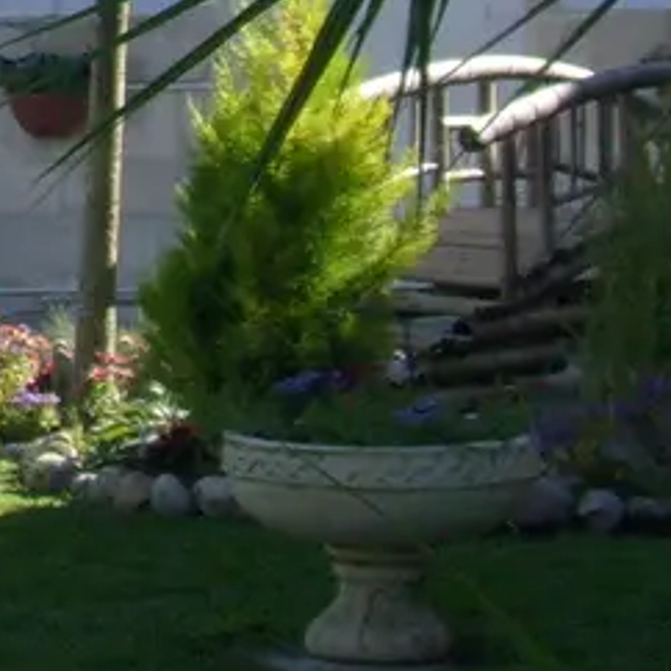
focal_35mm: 201
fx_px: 4408
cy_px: -380
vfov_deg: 8.5
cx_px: -638
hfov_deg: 8.3
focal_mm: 7.2
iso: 80
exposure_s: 1/125
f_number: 7.7
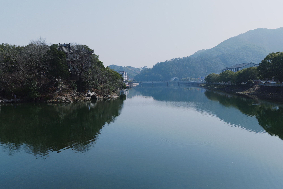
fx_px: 259
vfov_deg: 40.0
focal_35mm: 33
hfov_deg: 57.2
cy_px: 94
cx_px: 142
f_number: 6.3
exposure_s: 1/2500
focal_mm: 33
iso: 640
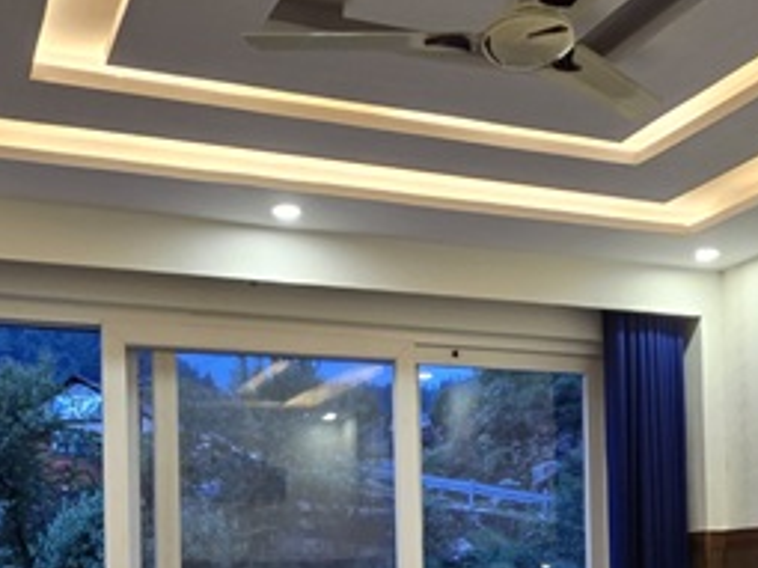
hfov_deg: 37.4
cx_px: 431
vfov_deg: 26.9
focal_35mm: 51
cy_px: 577
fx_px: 1116
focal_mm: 2.2
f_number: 2.2
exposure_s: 1/50
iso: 160
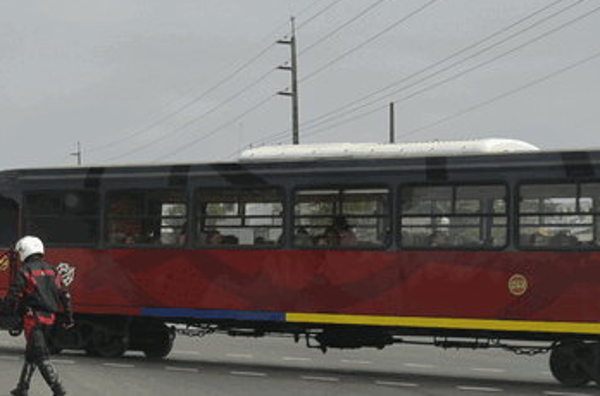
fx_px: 1679
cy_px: 103
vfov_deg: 13.4
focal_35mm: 101
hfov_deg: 20.1
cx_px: 124
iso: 200
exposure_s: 1/160
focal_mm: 26
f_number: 13
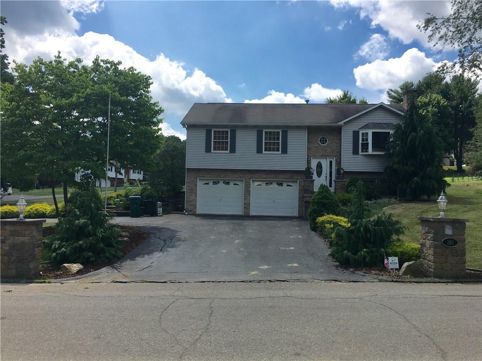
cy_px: 180
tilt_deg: +3.5
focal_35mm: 29
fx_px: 404
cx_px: 241
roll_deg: -1.9
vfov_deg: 48.2
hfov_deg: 61.7
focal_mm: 4.15
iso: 25
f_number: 2.2
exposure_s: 1/2404
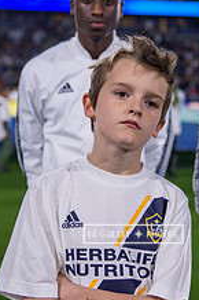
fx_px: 756
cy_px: 127
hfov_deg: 15.0
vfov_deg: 22.4
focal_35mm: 91
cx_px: 133
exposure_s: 1/1600
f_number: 2.8
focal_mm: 44
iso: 640
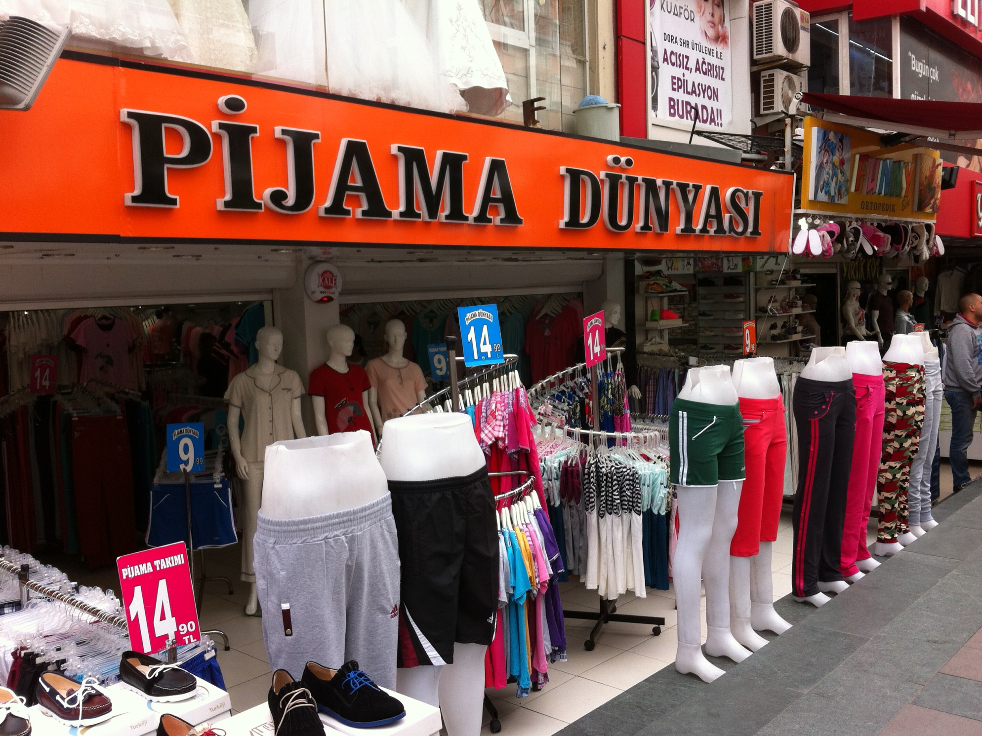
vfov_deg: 39.7
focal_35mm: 36
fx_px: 1021
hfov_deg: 51.3
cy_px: 374
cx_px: 504
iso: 80
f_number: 2.8
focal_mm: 3.85
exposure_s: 1/314
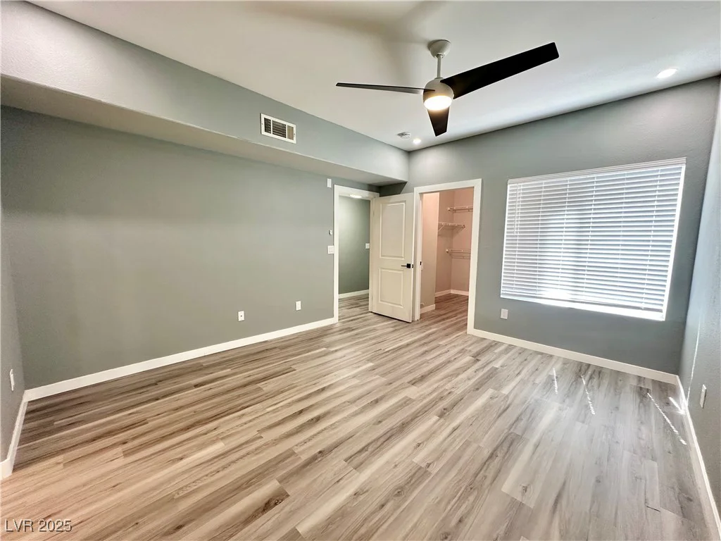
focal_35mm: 14
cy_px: 270
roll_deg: -0.9
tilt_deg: -5.7
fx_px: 292
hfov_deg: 102.1
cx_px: 360
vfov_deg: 85.7
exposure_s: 1/60
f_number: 2.2
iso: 160
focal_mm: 2.22
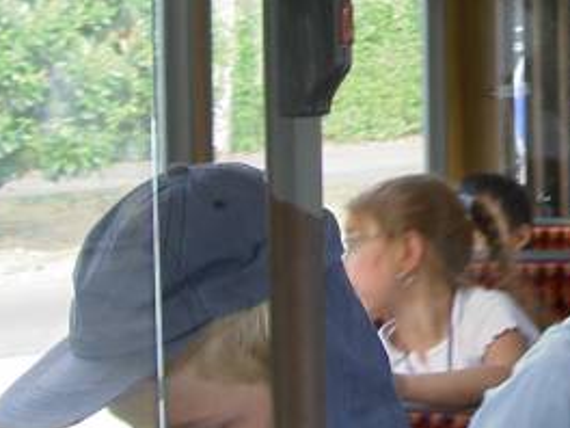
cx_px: 706
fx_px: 1943
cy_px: 56
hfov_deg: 16.0
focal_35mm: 118
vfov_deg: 12.5
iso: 100
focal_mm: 8
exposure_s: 1/60
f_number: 2.8
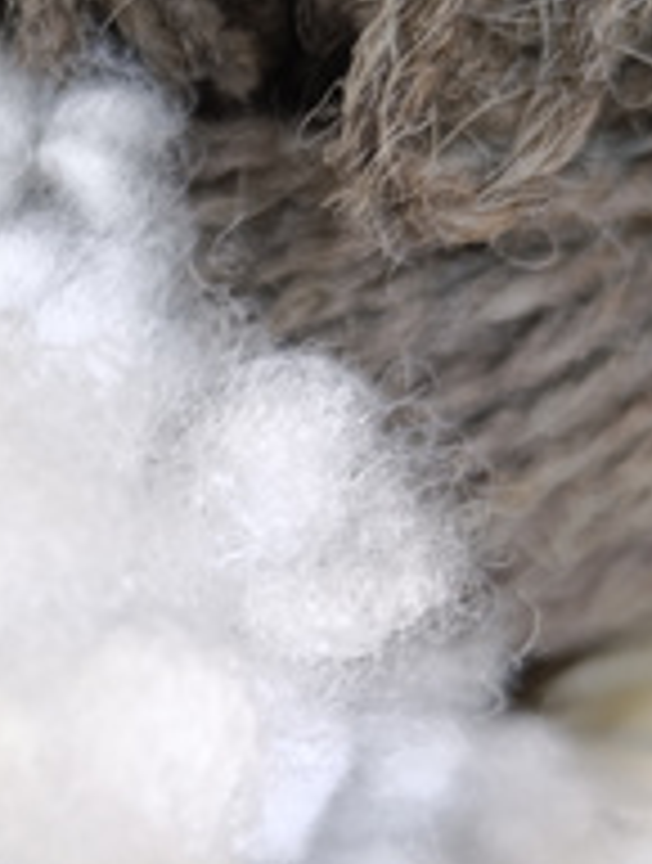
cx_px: -115
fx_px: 1500
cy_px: 688
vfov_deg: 31.3
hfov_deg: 22.7
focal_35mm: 60
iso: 800
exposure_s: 1/50
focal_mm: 6.14
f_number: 1.6
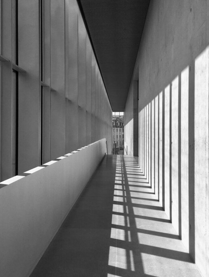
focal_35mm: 34
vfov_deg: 53.9
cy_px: 139
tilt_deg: +0.1
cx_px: 97
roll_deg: +0.8
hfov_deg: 41.8
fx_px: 273
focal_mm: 4.15
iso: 25
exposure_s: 1/1399
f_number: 2.2
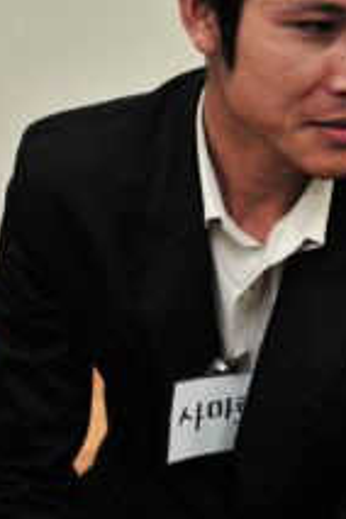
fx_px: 2840
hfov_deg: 7.0
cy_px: 300
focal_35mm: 197
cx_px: 262
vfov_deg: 10.4
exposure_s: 1/160
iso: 1600
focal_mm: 70
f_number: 2.8
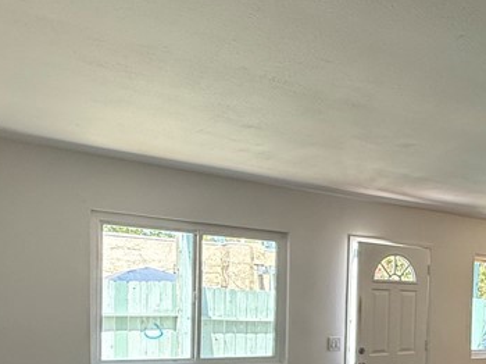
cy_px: 329
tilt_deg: -1.8
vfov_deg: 33.2
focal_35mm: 41
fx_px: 575
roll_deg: -2.9
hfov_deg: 41.7
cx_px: 447
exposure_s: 1/120
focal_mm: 2.22
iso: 100
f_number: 2.2
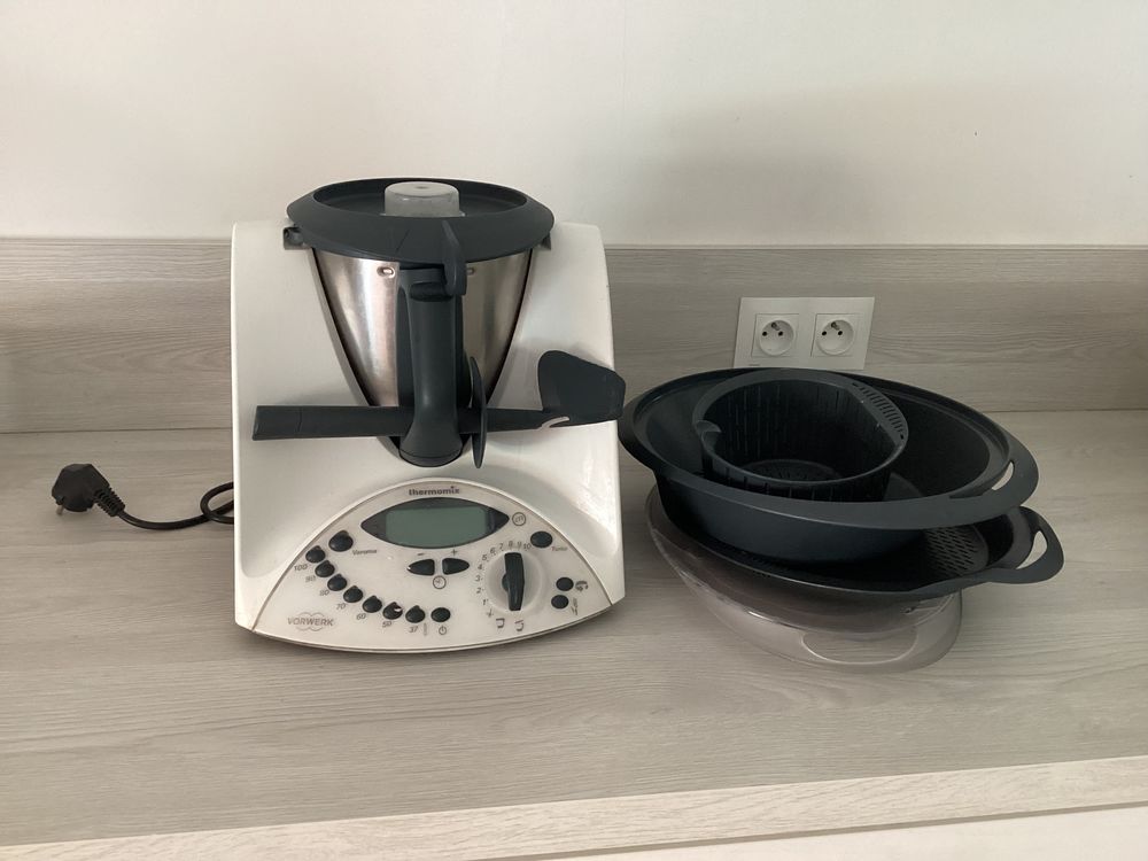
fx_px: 1028
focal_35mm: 31
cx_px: 574
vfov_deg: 45.4
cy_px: 430
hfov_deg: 58.4
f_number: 2.4
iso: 320
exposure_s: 1/60
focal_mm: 3.3
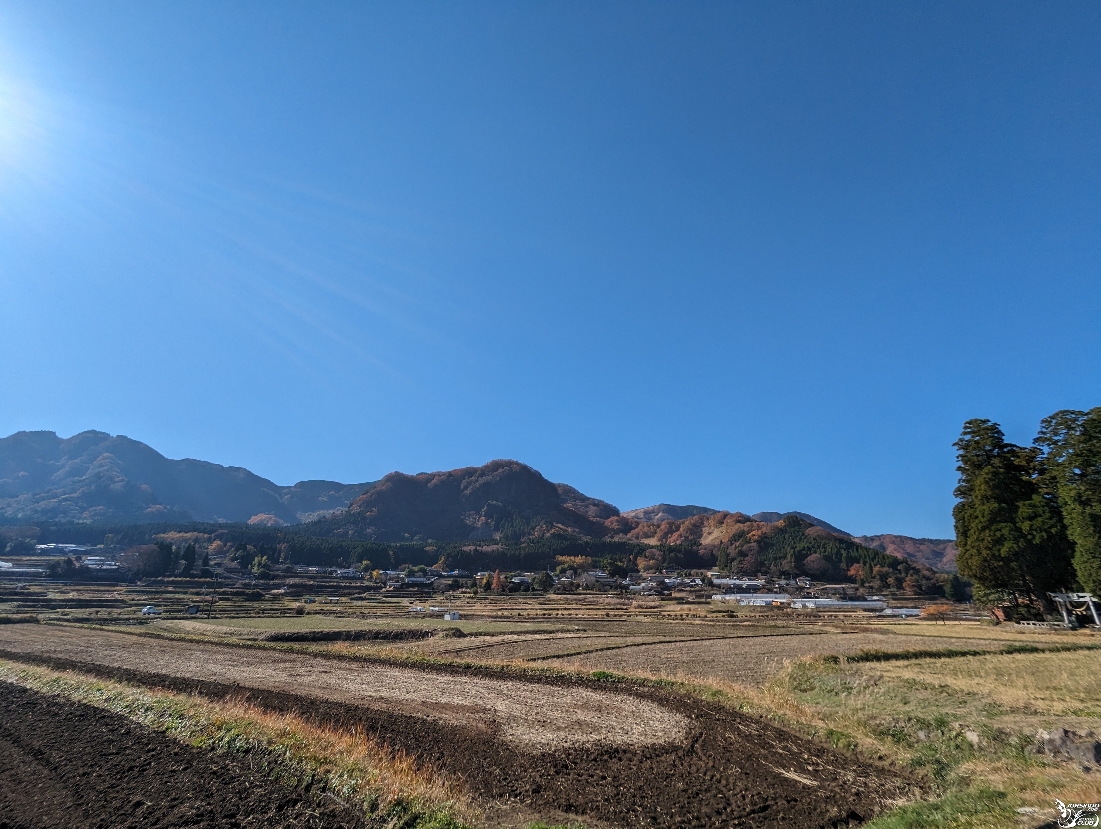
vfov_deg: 78.2
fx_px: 510
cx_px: 550
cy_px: 414
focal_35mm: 16
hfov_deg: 94.4
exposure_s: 1/2703
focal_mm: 2.35
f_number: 2.2
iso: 48
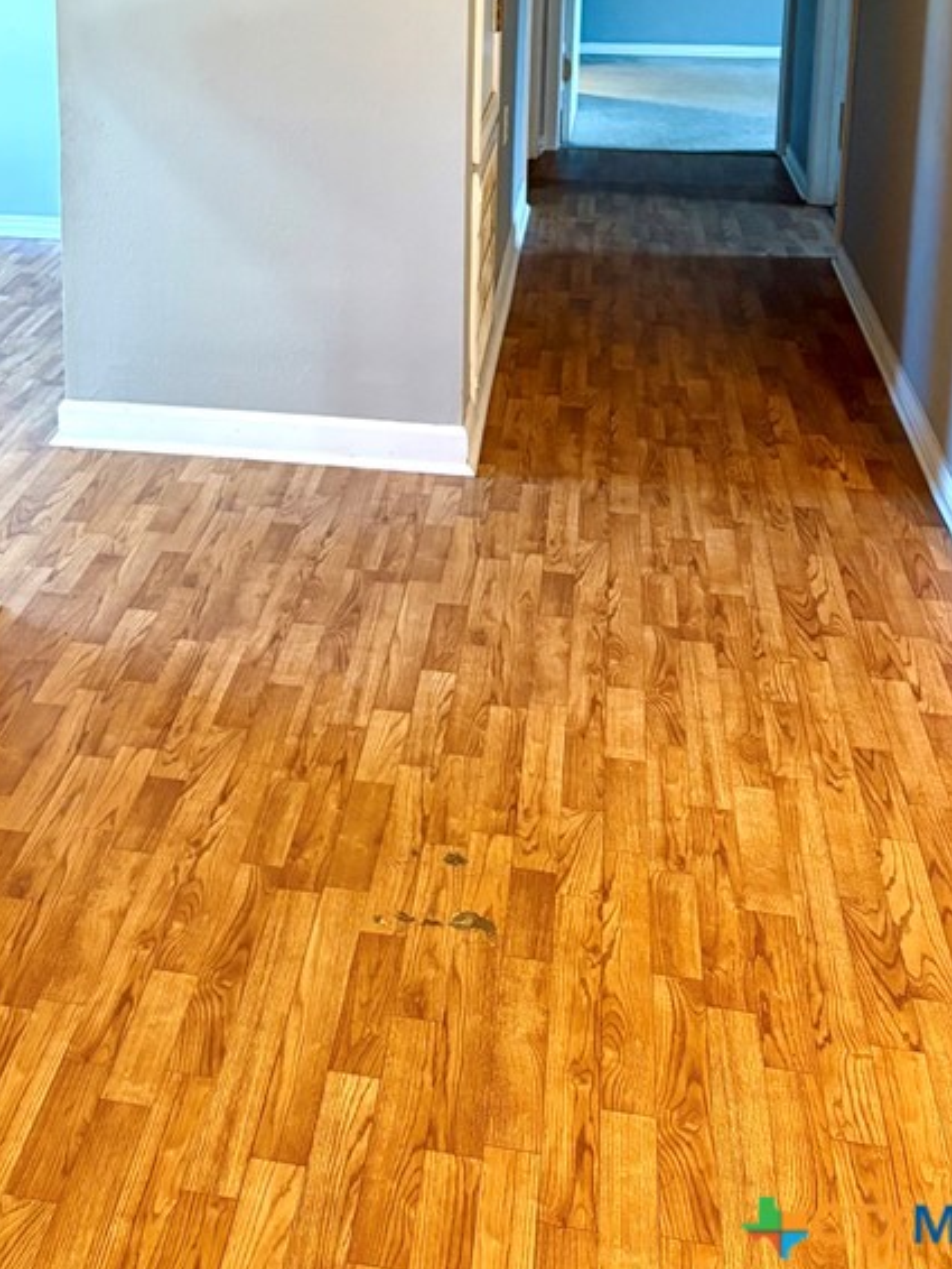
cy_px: 157
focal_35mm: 47
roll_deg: +0.0
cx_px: 204
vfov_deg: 38.0
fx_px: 1722
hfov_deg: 30.2
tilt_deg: -10.9
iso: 400
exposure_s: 1/60
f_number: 1.6
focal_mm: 5.96
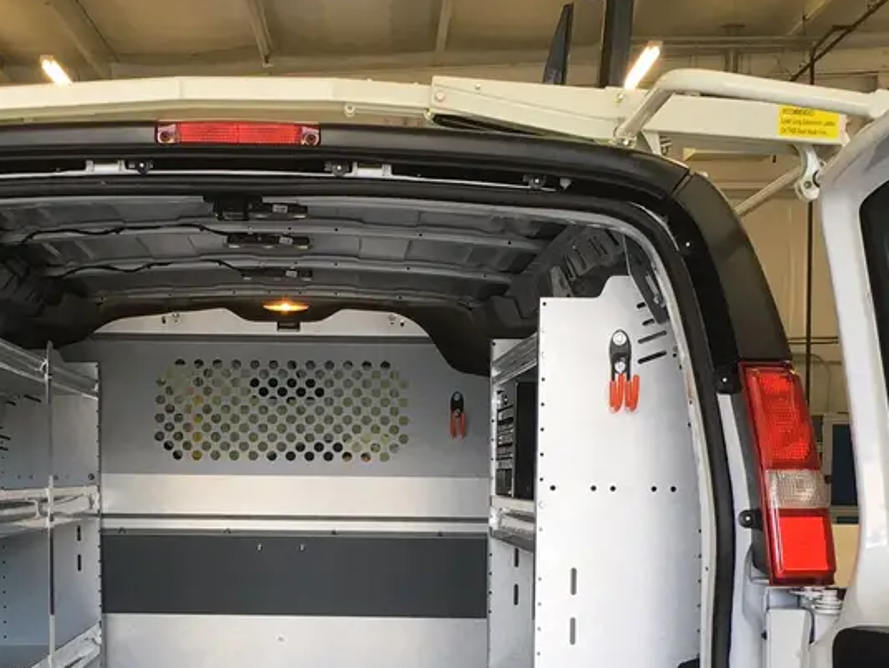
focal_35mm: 78
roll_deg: -0.2
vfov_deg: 18.7
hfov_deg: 24.9
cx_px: 307
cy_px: 567
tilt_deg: -5.0
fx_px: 2005
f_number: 2.2
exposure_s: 1/40
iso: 25
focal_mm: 4.15
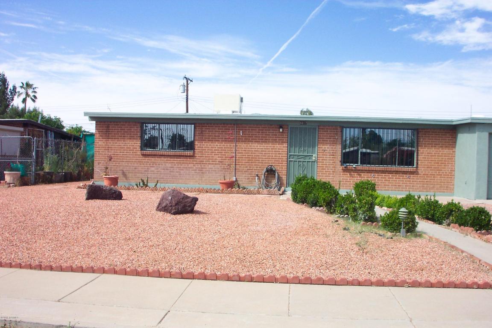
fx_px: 478
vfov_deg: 37.9
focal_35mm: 35
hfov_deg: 54.4
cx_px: 246
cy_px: 164
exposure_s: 1/125
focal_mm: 7.5
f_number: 9.5
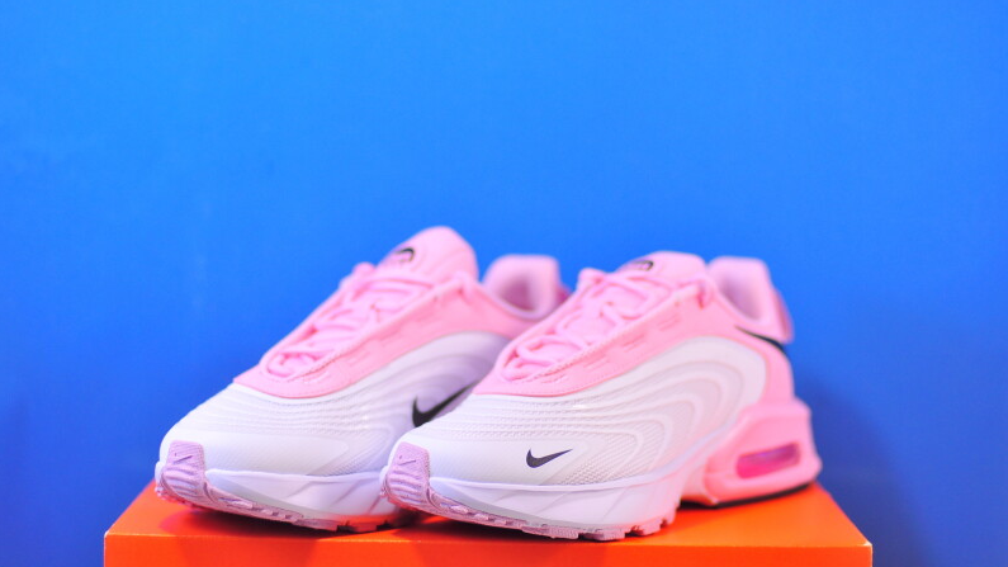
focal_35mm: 79
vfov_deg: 15.3
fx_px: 2111
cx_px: 502
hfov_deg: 26.9
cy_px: 263
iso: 250
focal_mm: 50
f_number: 2
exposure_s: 1/320
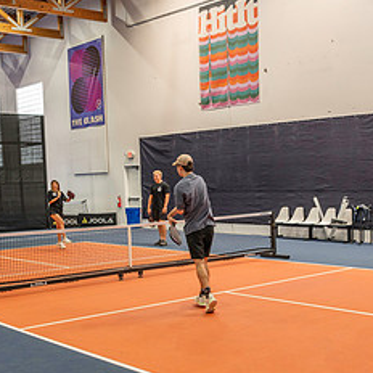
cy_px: 273
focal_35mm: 51
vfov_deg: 32.8
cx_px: 252
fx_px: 622
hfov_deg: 33.1
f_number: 4
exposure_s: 1/125
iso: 500
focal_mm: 24
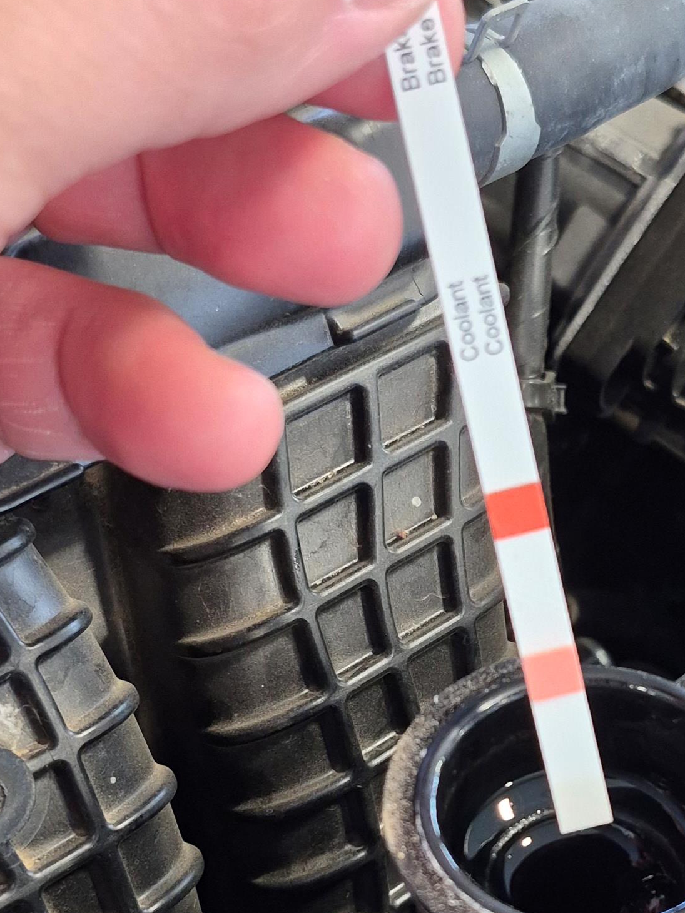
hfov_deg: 23.2
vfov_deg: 30.4
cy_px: 652
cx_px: 431
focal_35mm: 63
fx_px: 1662
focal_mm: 5.4
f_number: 1.8
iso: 200
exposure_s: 1/120
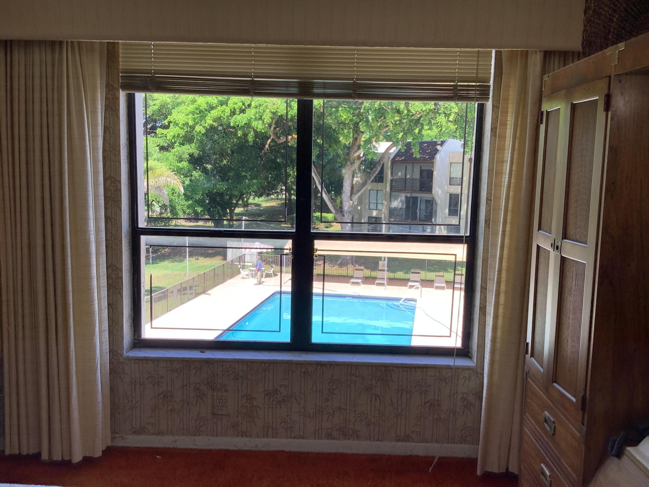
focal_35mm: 31
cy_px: 244
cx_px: 324
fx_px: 581
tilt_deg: -10.0
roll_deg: -0.6
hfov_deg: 58.4
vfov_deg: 45.4
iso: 25
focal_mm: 3.3
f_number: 2.4
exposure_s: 1/151
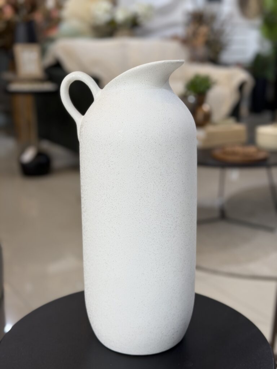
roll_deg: -0.9
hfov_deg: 30.3
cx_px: 138
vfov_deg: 39.7
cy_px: 184
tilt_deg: -15.0
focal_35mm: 48
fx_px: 512
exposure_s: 1/60
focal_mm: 6.76
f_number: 1.78
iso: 50
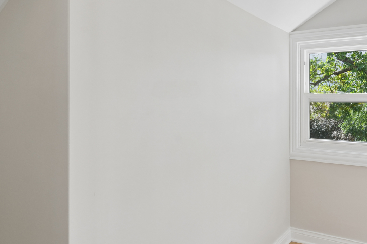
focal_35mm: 28
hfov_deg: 63.9
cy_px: 111
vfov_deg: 46.3
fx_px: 285
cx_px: 242
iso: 200
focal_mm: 12
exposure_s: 1/25
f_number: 10
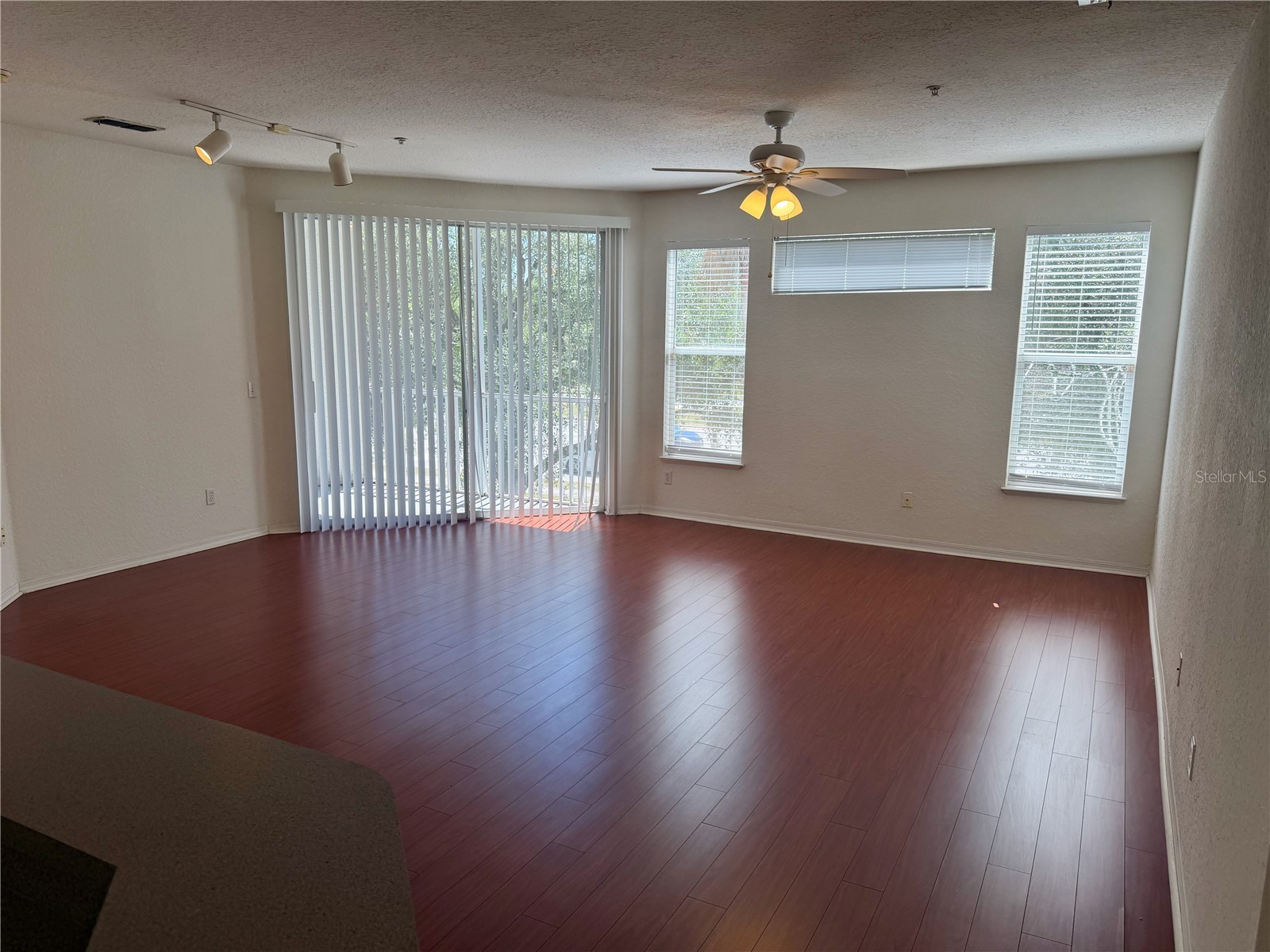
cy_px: 476
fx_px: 881
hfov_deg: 71.6
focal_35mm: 24
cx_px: 635
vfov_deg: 56.8
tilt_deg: -11.1
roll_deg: -1.0
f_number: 1.78
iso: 80
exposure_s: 1/403
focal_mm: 6.76
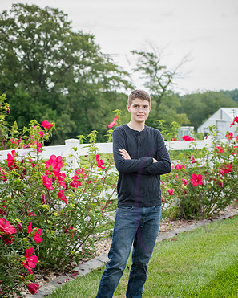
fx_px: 801
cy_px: 161
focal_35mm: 91
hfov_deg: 16.9
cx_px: 119
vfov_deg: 21.0
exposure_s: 1/320
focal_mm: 80
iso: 640
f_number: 5.6
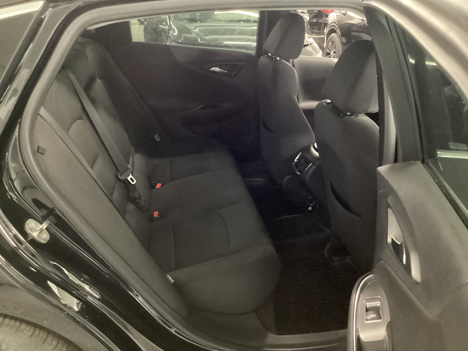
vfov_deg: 45.4
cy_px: 176
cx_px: 234
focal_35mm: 31
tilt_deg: -25.4
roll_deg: -2.9
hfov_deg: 58.4
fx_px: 419
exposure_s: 1/15
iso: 640
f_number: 2.4
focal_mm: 3.3
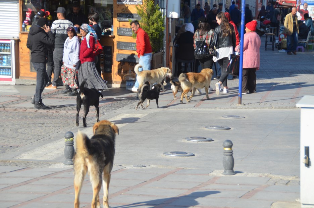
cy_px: 104
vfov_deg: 10.7
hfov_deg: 16.1
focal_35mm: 128
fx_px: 1110
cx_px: 157
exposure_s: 1/640
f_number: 6.3
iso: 200
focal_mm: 85
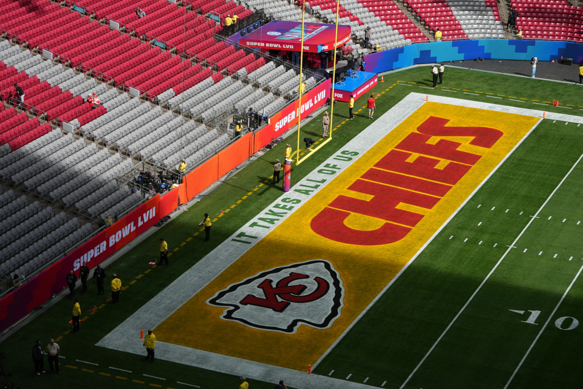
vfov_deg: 13.7
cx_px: 292
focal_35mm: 100
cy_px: 194
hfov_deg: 20.4
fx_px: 1619
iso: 100
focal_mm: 100
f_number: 5.6
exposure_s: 1/320
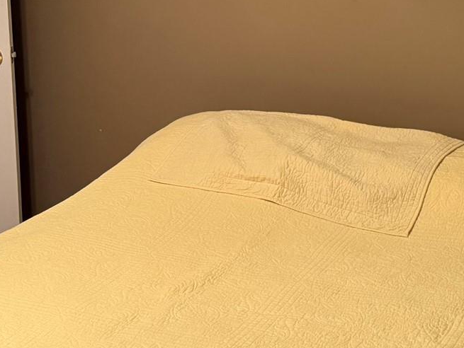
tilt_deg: -11.3
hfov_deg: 26.0
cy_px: 64
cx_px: 243
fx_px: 1006
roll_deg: +0.5
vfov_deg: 19.4
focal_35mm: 75
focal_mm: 6.76
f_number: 1.78
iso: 400
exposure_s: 1/60
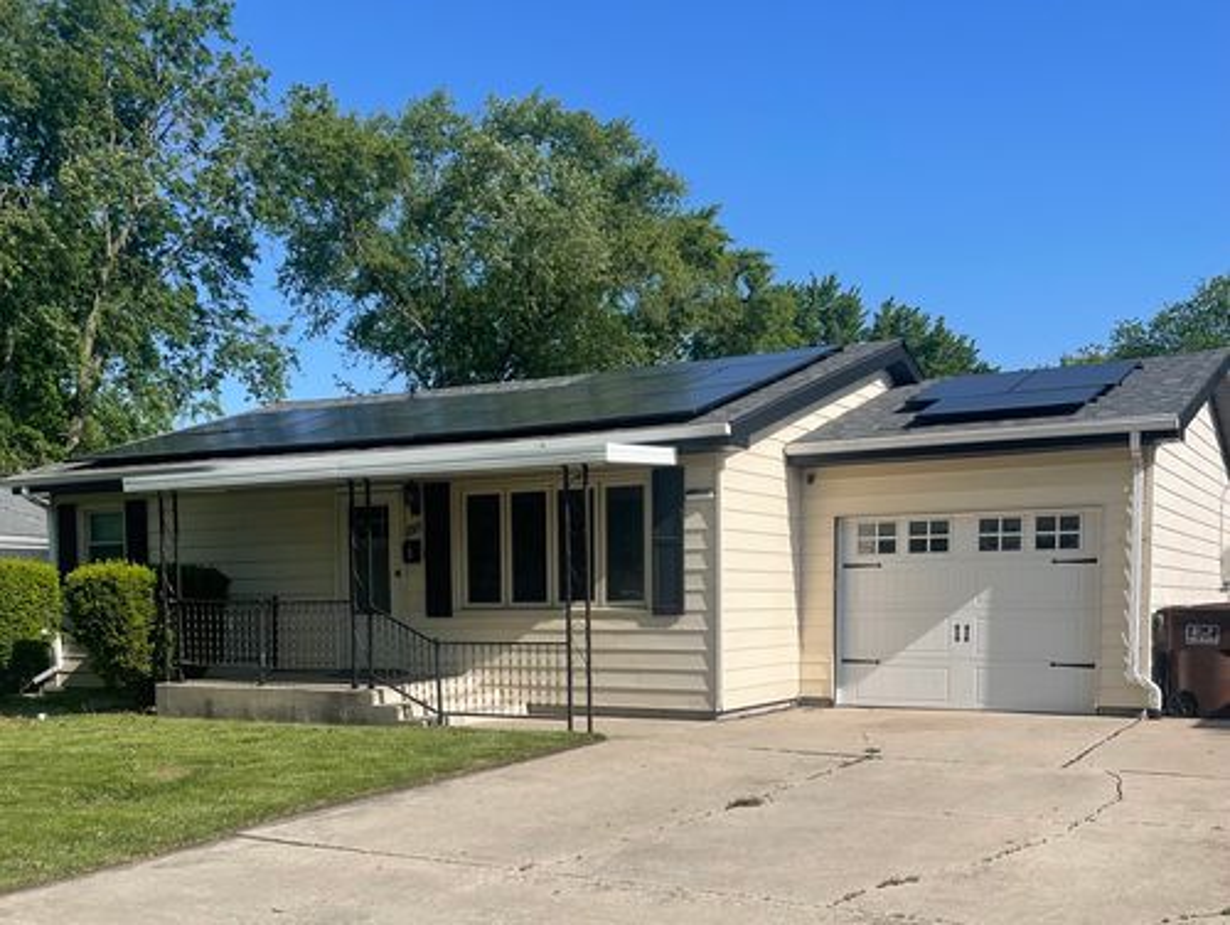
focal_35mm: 26
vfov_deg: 53.1
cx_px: 615
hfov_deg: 67.3
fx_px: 925
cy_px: 462
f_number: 1.6
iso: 32
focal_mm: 4.2
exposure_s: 1/4000
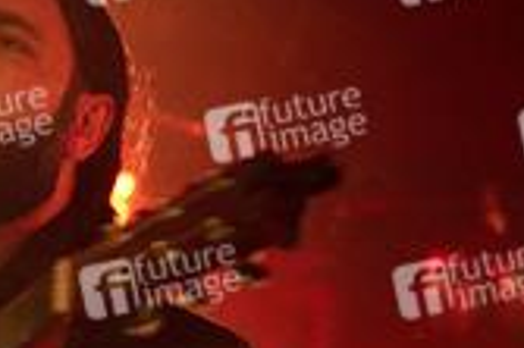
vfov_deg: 10.0
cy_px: 361
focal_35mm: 135
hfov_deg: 14.7
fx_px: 1963
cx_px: -111
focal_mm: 50
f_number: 2.8
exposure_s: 1/50
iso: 3200
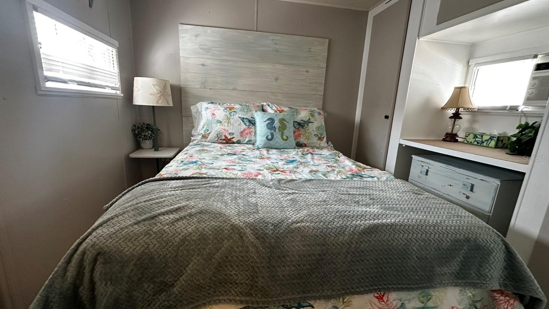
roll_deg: -2.7
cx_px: 269
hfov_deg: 99.4
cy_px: 158
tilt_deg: -13.2
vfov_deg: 67.1
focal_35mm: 16
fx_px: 233
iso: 160
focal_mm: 2.22
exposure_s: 1/60
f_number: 2.2
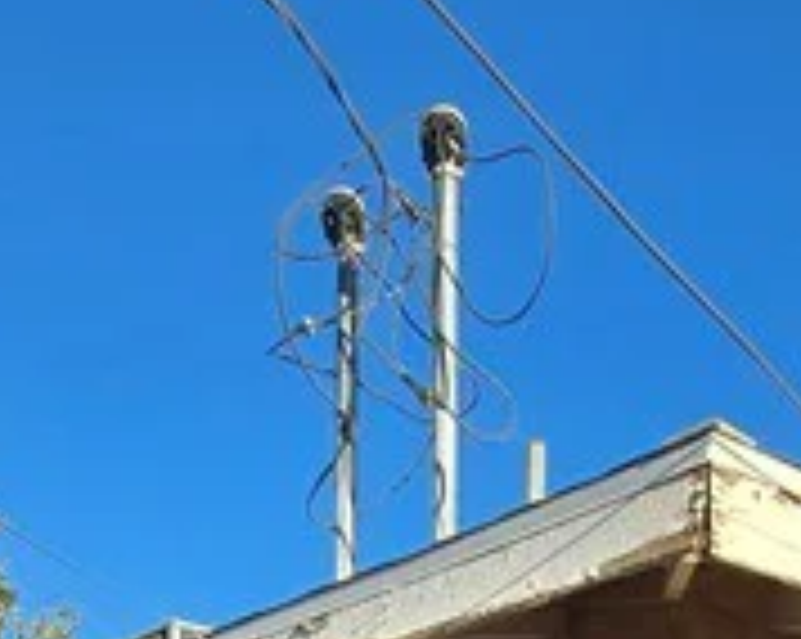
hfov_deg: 26.1
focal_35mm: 73
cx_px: 410
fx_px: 1729
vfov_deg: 14.8
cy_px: 1458
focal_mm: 2.2
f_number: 2.2
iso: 50
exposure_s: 1/1571
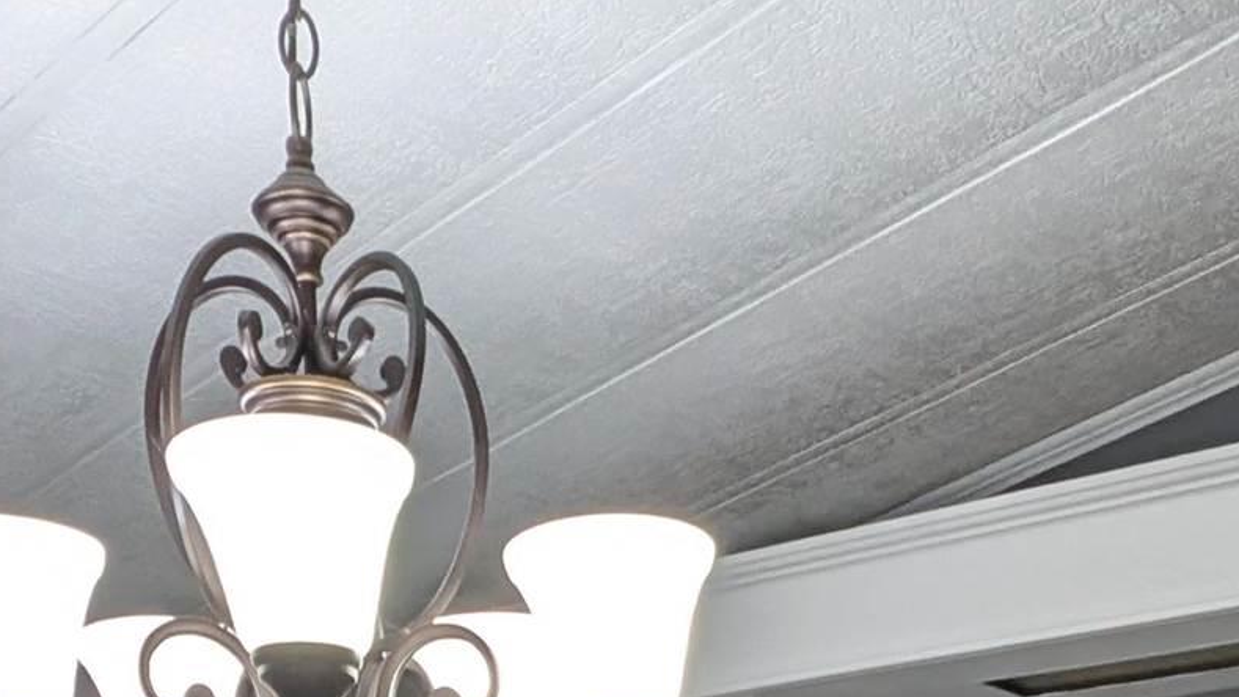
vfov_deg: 14.8
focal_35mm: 55
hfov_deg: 37.6
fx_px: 1807
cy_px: 1618
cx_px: 779
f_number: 2.2
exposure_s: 1/72.3
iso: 92
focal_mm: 1.95
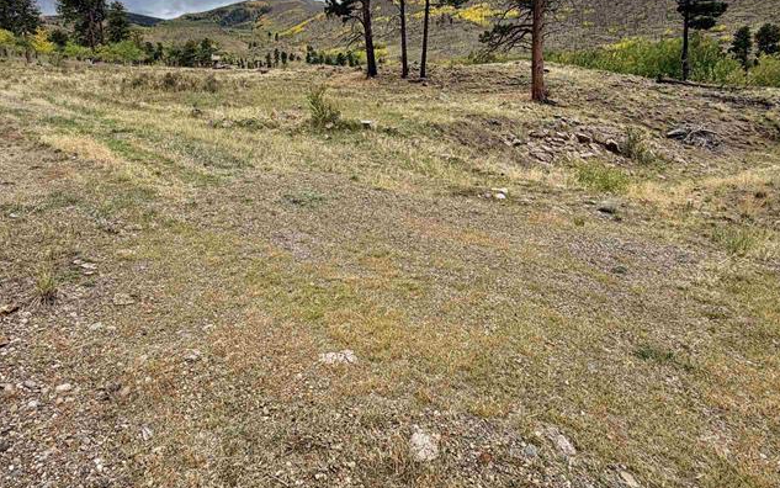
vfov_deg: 49.6
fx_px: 510
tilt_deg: -3.8
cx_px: 371
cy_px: 139
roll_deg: +2.2
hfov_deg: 74.7
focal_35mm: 24
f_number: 2.2
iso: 40
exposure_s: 1/502
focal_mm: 2.22
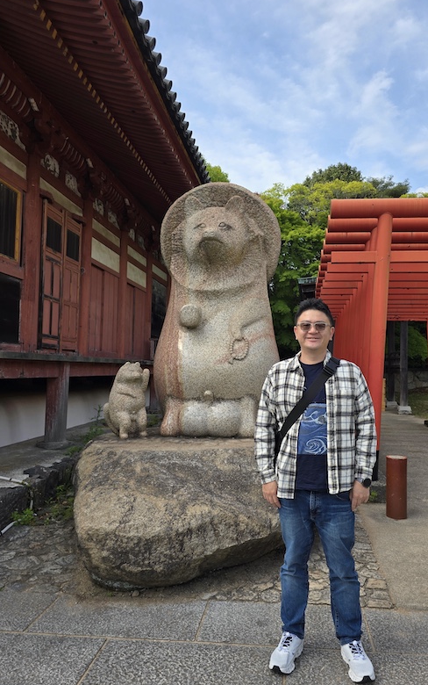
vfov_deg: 72.5
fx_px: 466
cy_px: 340
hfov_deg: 49.0
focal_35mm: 25
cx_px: 256
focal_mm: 6.3
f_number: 1.7
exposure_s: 1/455
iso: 12
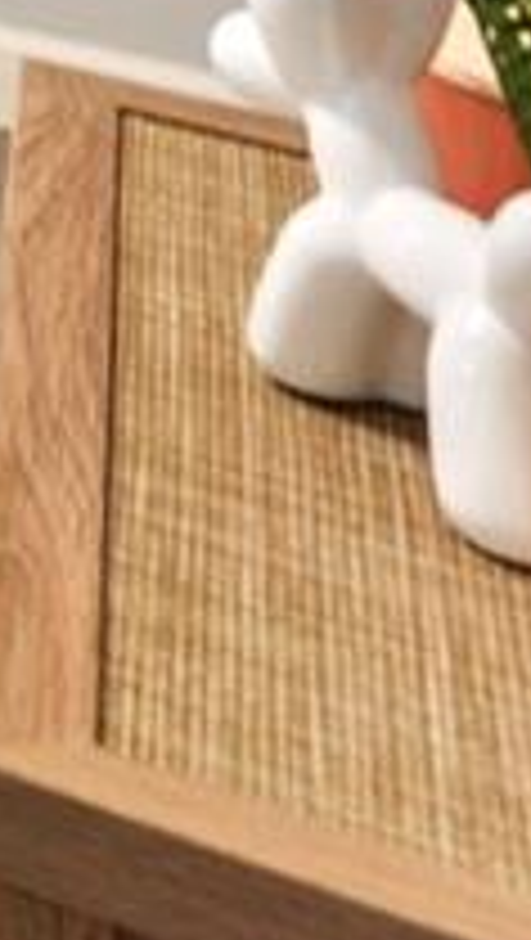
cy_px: -1268
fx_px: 2796
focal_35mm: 112
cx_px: -2421
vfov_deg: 13.9
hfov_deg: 5.7
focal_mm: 14
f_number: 9
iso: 400
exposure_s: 1/8
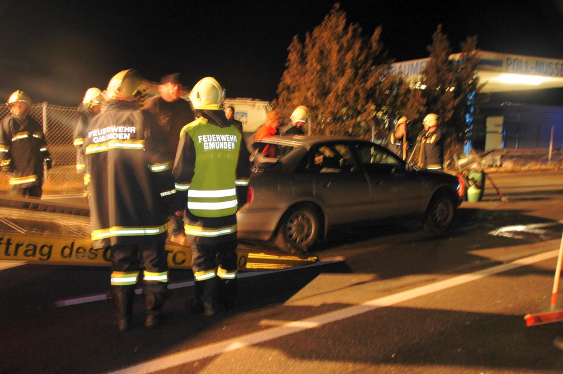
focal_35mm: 30
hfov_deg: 62.0
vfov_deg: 43.5
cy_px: 187
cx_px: 282
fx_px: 469
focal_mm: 20
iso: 800
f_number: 3.5
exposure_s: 1/6
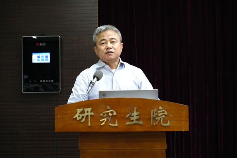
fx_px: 481
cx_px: 118
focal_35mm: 73
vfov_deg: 18.7
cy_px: 79
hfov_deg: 27.7
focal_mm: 73
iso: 5000
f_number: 4
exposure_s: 1/160
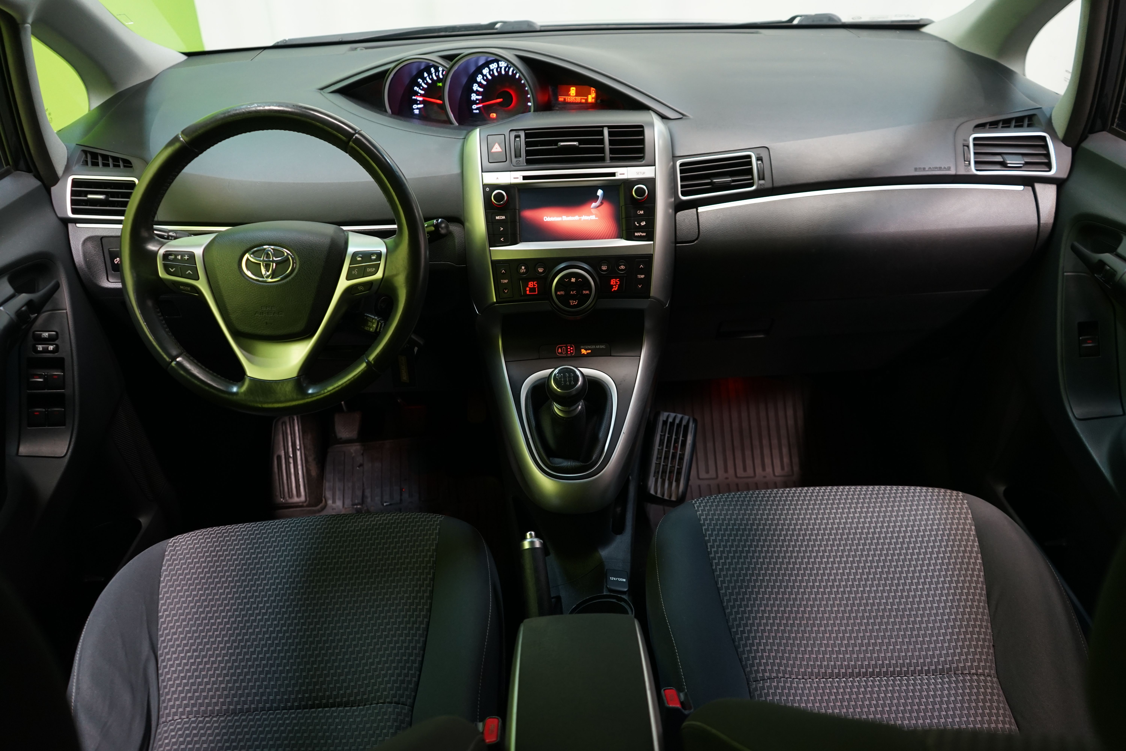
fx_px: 876
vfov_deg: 46.4
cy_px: 376
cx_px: 563
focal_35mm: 28
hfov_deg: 65.5
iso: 640
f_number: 3.5
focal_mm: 28
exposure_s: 1/30
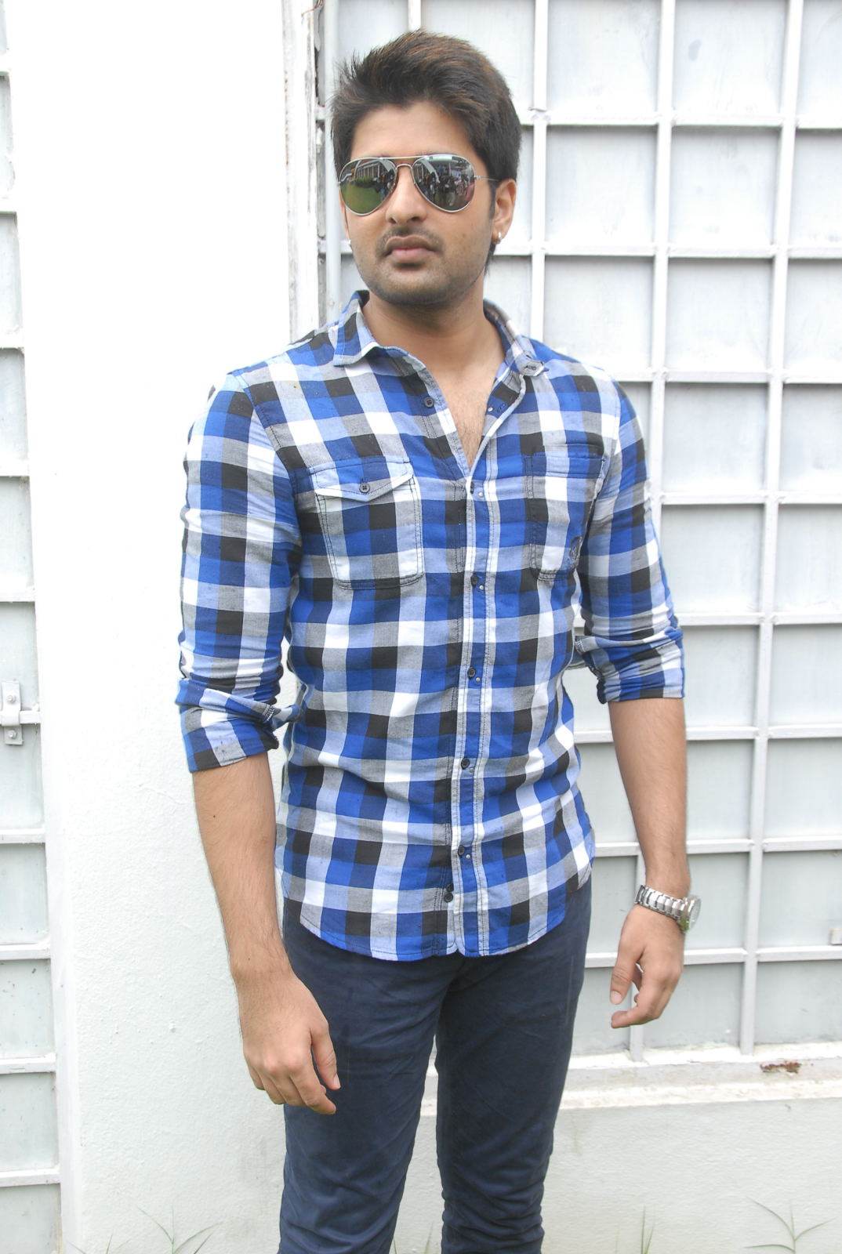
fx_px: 1362
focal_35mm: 39
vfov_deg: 49.5
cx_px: 421
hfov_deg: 34.4
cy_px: 627
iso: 320
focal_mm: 26
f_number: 8
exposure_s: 1/125
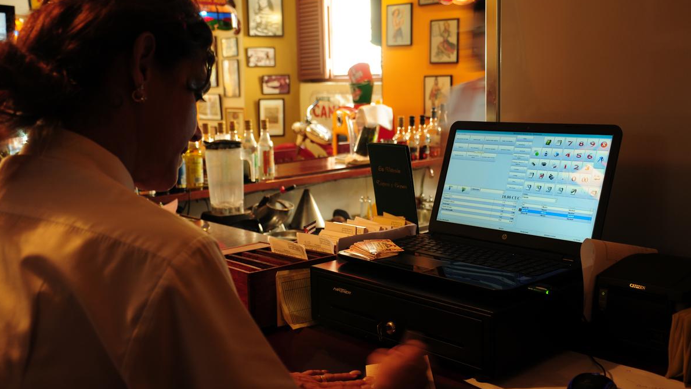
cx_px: 345
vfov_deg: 30.0
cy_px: 188
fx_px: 724
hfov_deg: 51.0
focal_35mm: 40
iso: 200
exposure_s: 1/10
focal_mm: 25
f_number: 4
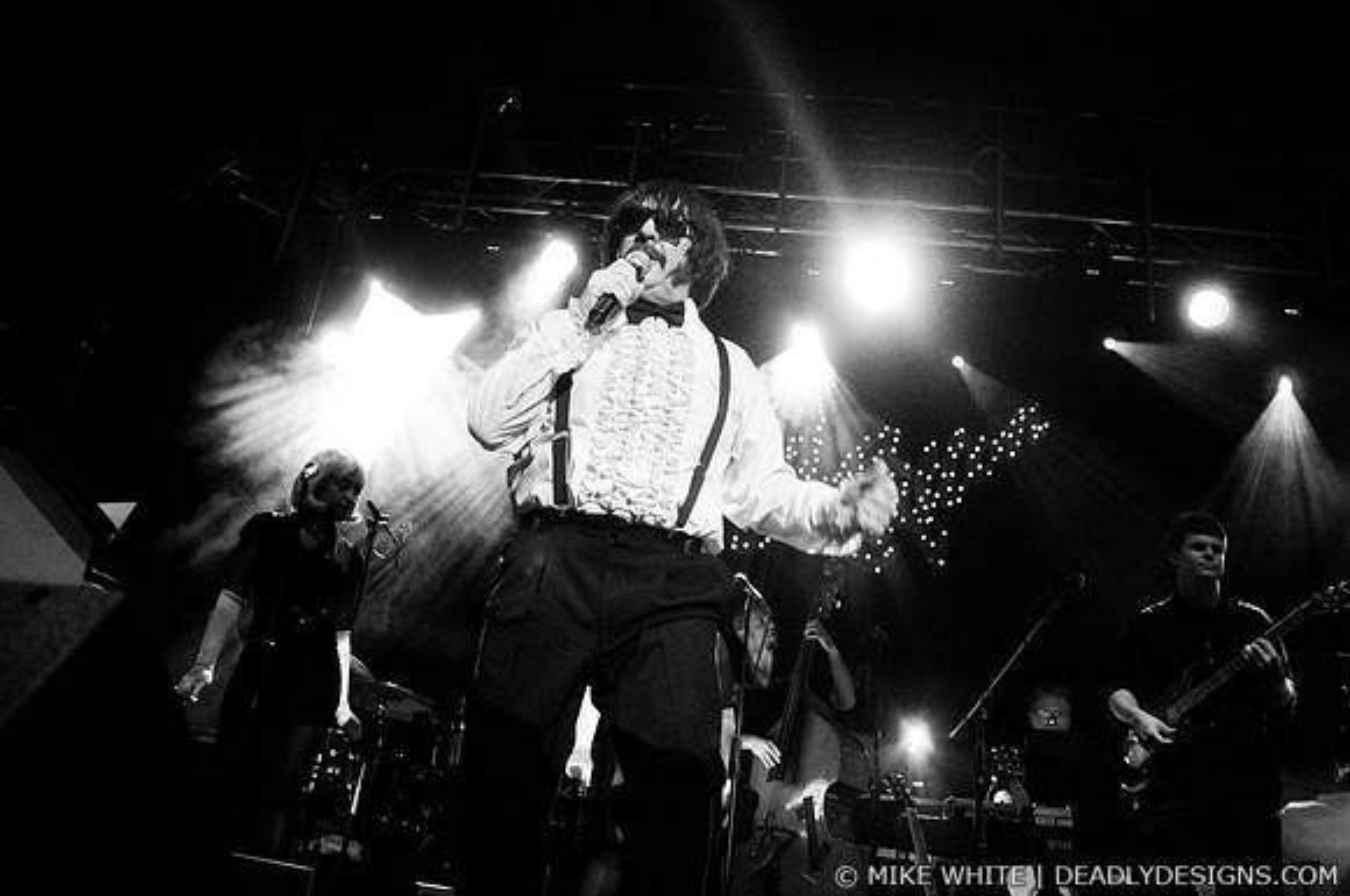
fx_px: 1123
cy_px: 448
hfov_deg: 62.0
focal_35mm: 30
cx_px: 675
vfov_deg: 43.5
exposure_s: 1/100
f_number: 2.8
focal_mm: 20
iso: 640
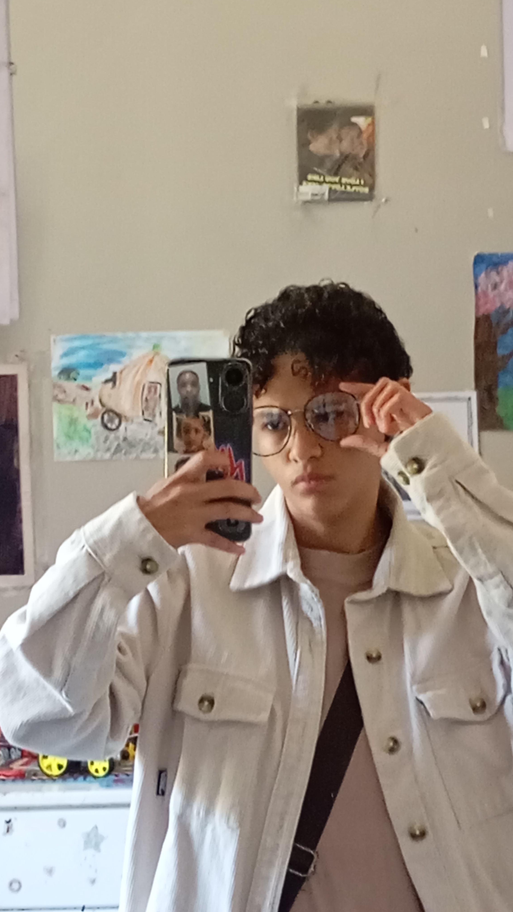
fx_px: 2515
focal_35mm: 104
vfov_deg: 20.6
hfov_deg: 11.6
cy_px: 455
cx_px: 275
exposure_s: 1/20
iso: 1568
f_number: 1.8
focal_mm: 4.27
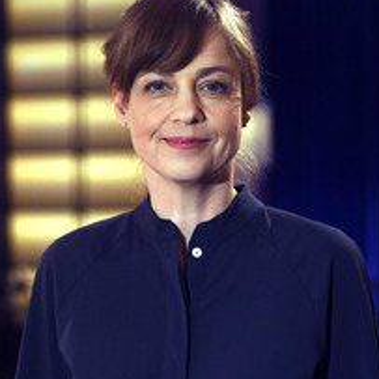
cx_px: 197
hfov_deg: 16.7
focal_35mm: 104
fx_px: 1288
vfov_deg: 16.7
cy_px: 232
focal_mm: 55
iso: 1250
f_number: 2.5
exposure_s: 1/250
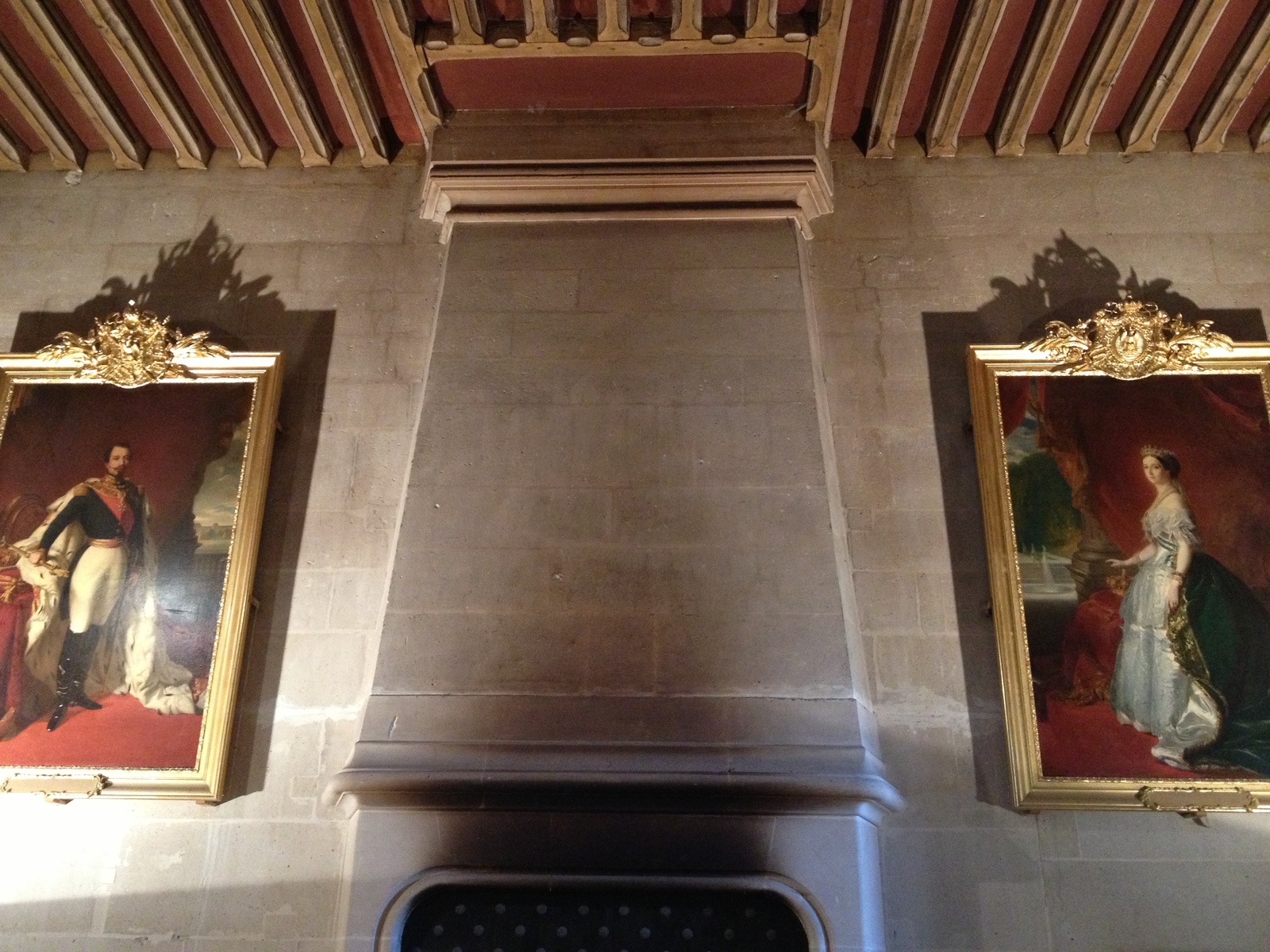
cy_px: 476
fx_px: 1284
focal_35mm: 35
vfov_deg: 40.7
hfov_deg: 52.6
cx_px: 635
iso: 400
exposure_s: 1/15
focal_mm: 4.28
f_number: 2.4
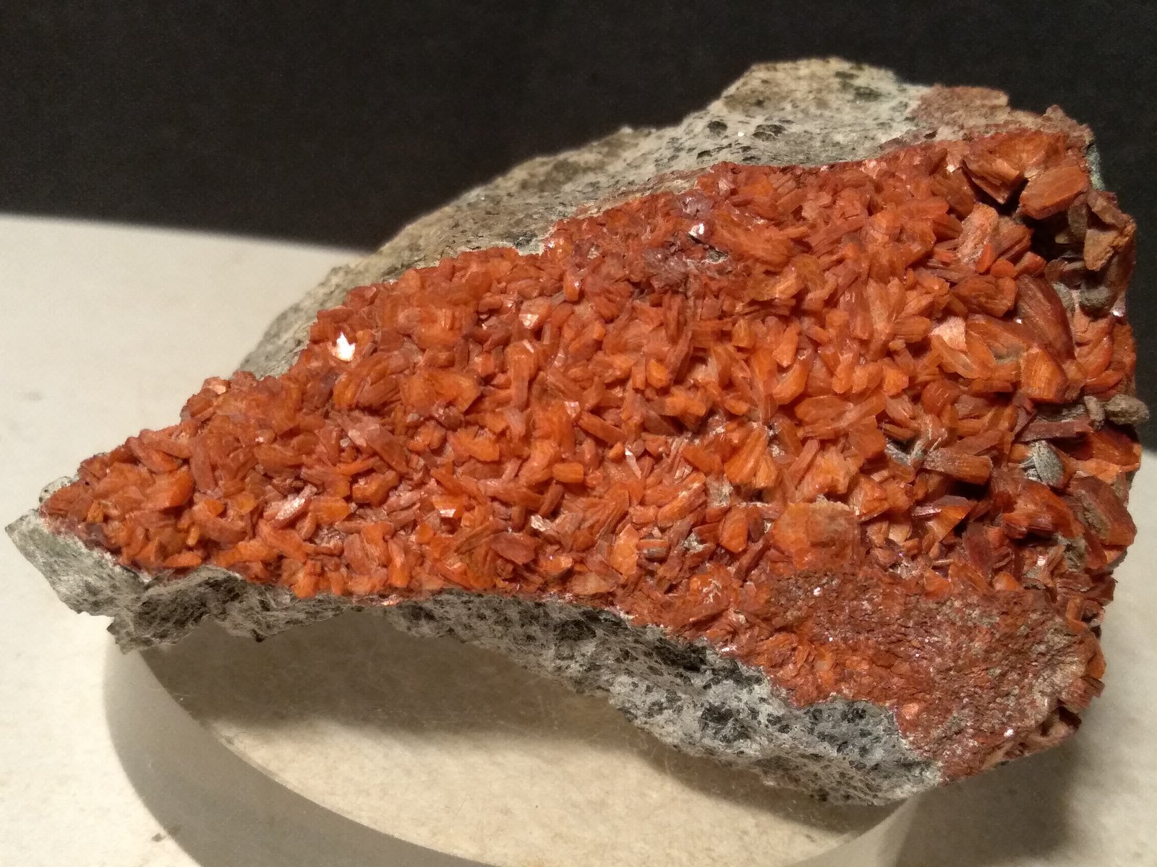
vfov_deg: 53.1
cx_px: 578
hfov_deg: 67.3
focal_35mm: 26
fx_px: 869
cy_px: 434
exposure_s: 1/33.3
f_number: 2
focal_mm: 3.54
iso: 342
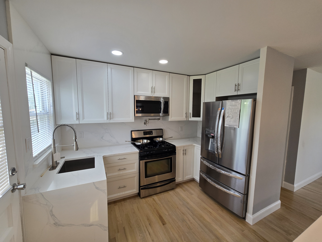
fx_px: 121
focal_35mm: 13
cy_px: 121
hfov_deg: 106.2
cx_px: 161
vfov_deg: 89.9
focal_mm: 2.2
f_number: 2.2
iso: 50
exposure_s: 1/152
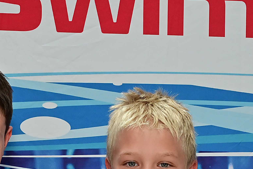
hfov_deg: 16.2
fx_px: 885
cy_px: 283
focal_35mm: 126
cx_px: 170
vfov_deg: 10.4
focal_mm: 32
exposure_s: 1/160
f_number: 8
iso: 1000
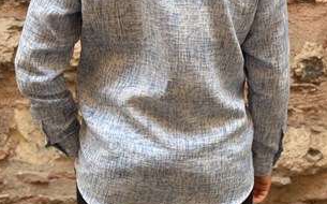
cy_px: 63
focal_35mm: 69
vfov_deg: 18.8
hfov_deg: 29.8
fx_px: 614
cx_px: 163
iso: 64
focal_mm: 6.76
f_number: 1.78
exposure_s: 1/302
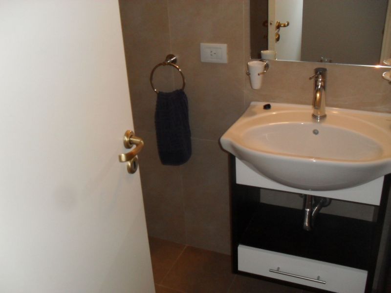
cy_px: 146
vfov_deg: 40.7
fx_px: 395
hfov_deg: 52.6
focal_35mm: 35
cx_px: 196
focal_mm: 6.3
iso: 200
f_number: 3.2
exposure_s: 1/45
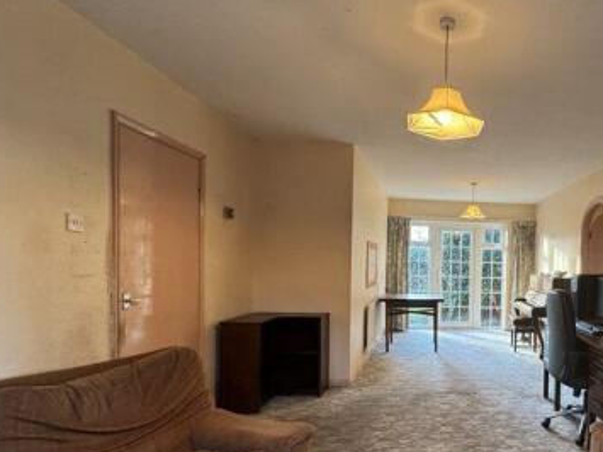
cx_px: 473
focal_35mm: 23
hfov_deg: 67.7
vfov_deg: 58.3
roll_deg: -1.8
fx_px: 401
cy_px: 274
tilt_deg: -1.4
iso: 250
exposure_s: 1/50
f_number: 2.2
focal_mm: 2.22
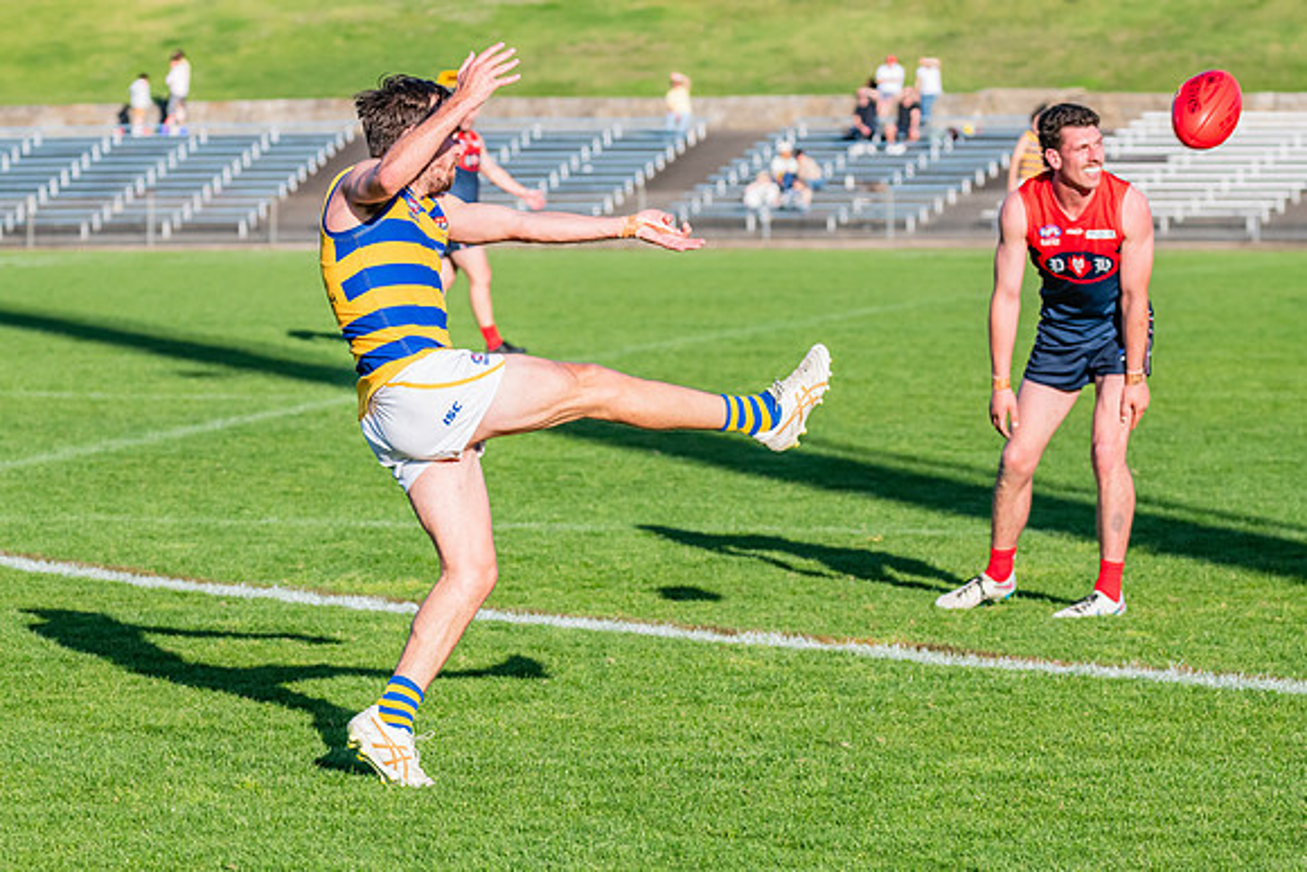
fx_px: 6425
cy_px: 418
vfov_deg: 7.8
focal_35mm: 177
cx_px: 627
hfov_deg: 11.6
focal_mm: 170
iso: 800
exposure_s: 1/1600
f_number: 8
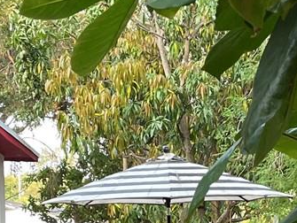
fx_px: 1065
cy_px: 378
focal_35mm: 124
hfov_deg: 15.8
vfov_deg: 11.3
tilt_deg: -6.0
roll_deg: -0.4
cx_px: 231
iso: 125
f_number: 1.6
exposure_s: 1/104
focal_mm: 4.2
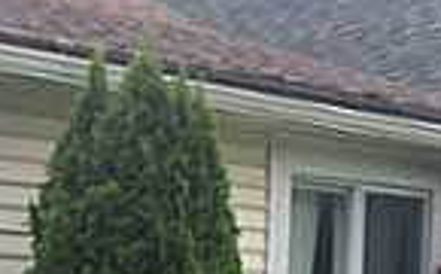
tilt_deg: -4.4
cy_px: 505
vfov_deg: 9.1
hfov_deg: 14.6
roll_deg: -0.9
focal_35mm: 136
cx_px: -173
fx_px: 1631
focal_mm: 4.15
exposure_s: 1/732
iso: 32
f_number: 2.2
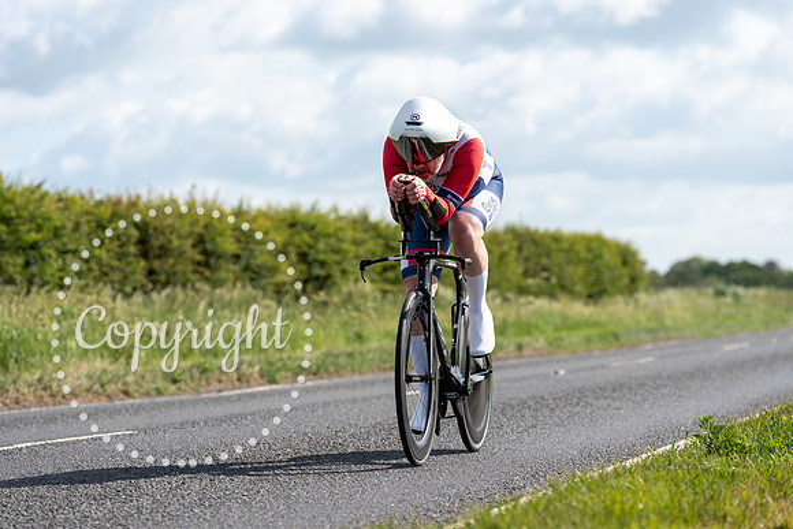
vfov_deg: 11.2
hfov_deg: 16.6
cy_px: 264
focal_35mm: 123
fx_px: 2710
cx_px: 396
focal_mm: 123
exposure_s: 1/1000
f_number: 4
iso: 100
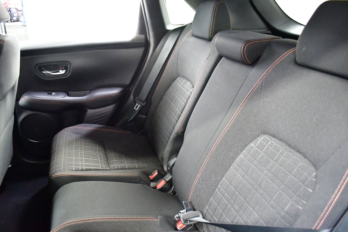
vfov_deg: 47.9
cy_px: 116
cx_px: 174
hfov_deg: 67.4
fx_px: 261
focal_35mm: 27
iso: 14400
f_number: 4
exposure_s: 1/40
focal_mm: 18
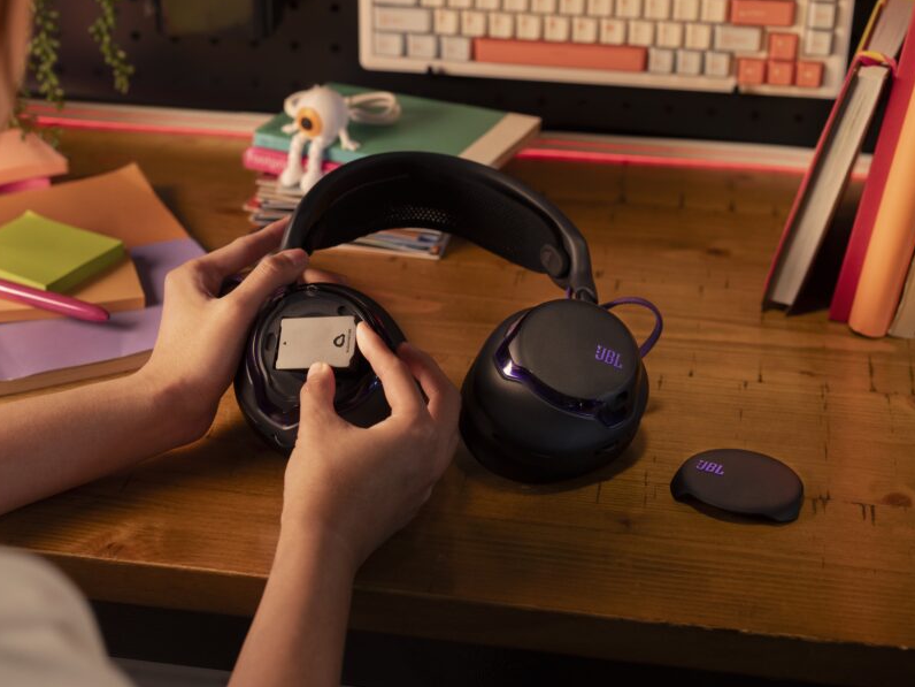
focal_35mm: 68
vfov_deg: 21.6
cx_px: 375
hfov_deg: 28.5
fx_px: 1797
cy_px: 345
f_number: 4.5
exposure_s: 1/80
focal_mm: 55
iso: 640
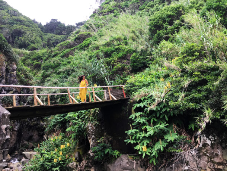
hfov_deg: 61.6
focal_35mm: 29
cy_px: 86
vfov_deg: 48.3
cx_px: 114
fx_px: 190
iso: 40
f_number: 2.2
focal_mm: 4.15
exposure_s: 1/100
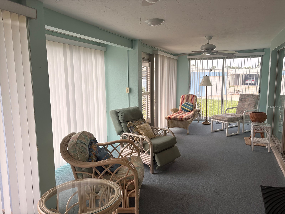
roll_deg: +0.9
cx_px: 142
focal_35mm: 26
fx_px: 214
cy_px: 107
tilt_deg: -8.2
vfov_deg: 53.1
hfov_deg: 67.3
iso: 50
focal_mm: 5.96
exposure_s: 1/388
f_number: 1.6
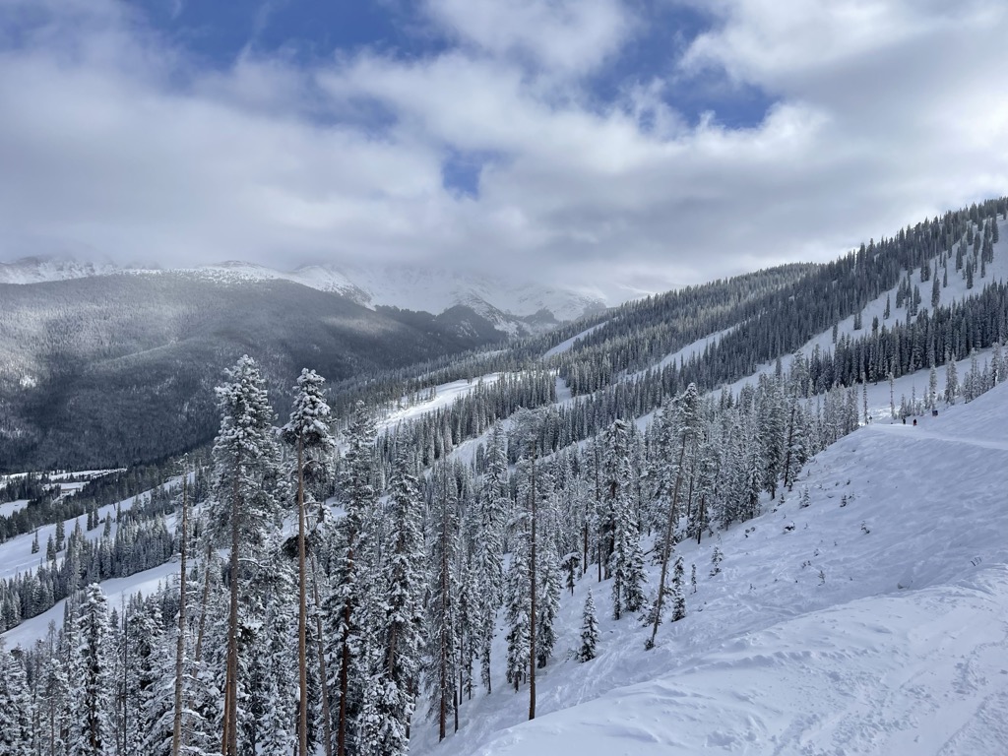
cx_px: 504
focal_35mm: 26
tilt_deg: -1.6
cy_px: 378
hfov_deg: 67.3
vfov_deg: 53.1
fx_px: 757
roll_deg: -1.1
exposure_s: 1/6494
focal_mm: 4.2
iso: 32
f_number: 1.6
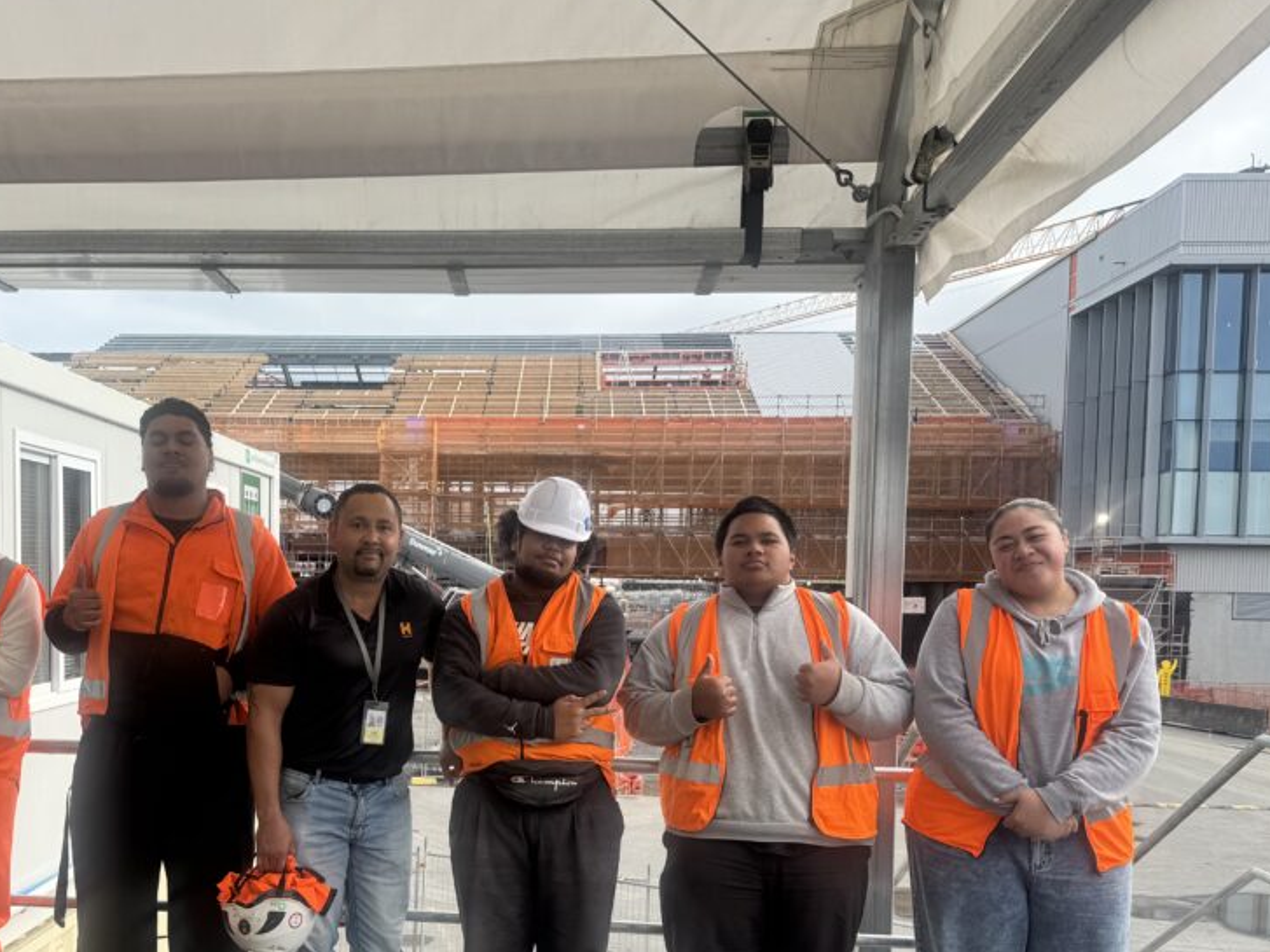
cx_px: 433
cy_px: 632
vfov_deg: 42.4
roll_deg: -0.5
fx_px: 1211
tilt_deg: -1.0
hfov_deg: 54.3
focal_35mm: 33
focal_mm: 6.76
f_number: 1.78
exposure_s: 1/1112
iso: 80
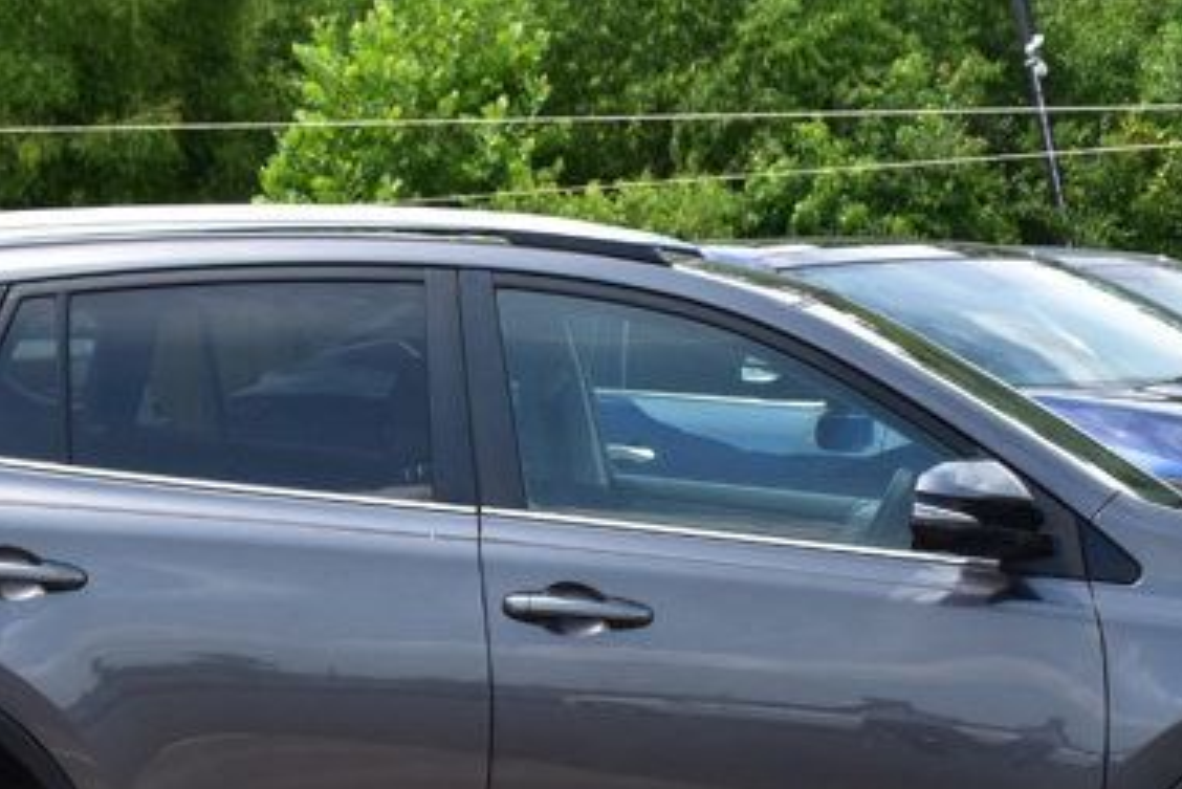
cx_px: 399
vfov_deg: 11.4
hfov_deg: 17.2
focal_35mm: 118
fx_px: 3887
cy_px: 915
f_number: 11
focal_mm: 29
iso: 400
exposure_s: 1/400
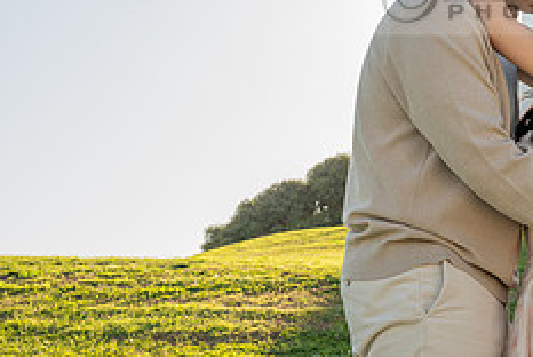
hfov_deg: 18.5
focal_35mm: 107
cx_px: 563
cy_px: -19
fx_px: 1586
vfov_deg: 12.6
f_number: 9
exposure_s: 1/200
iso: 200
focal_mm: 43
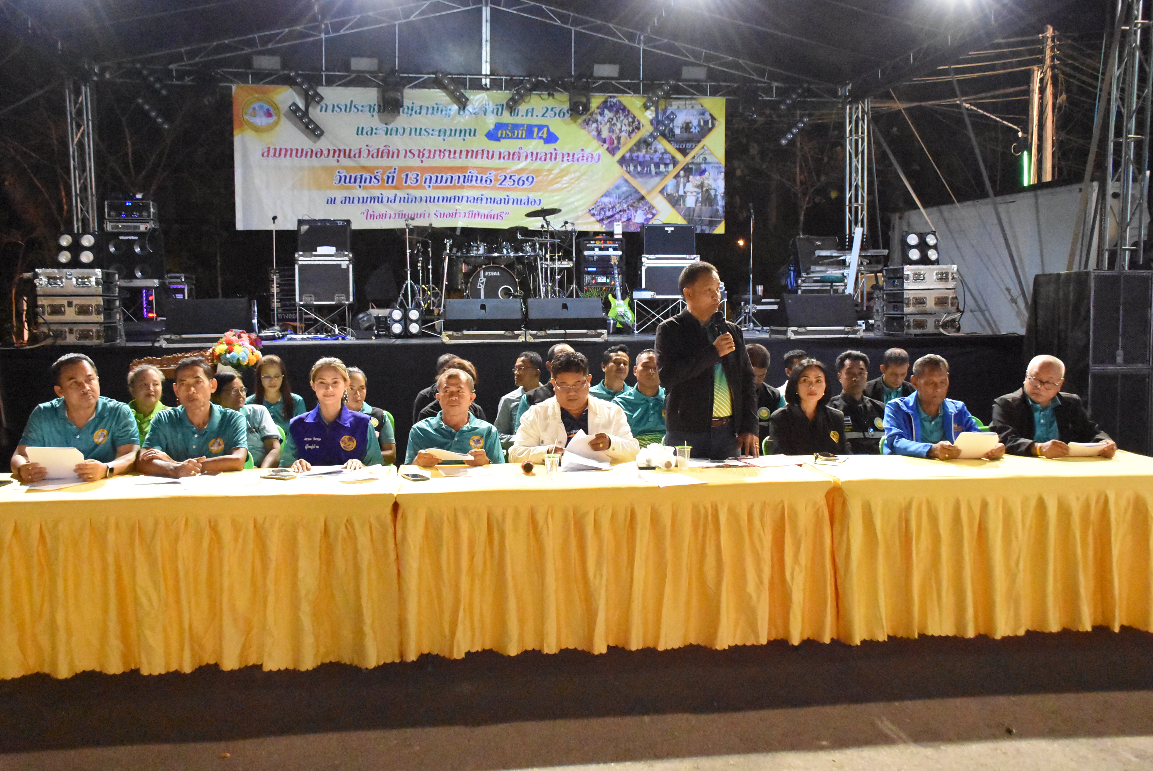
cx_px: 576
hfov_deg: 55.1
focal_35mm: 34
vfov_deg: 38.4
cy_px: 386
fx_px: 1106
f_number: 5.6
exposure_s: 1/200
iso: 20000
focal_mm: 23
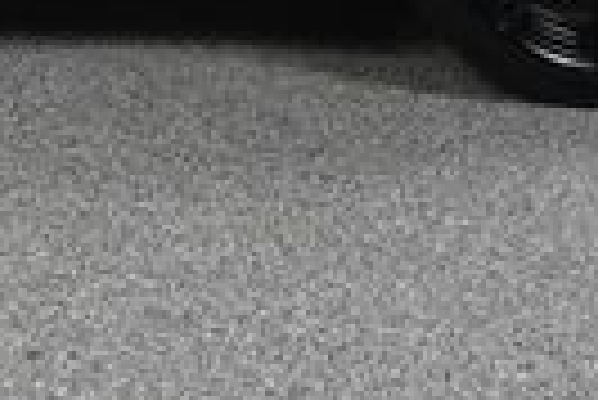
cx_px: -252
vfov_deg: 7.7
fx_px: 2877
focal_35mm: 173
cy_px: -378
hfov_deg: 11.5
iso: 100
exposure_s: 1/160
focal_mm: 24
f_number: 10
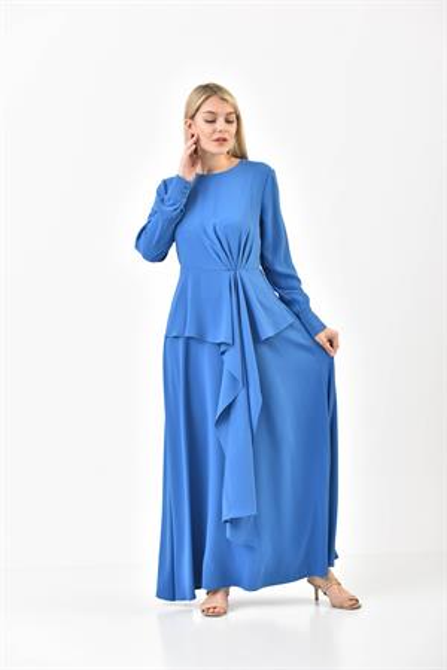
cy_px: 335
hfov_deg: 19.5
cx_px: 224
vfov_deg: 28.8
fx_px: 1304
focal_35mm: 70
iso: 100
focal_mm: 70
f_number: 6.3
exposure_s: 1/160
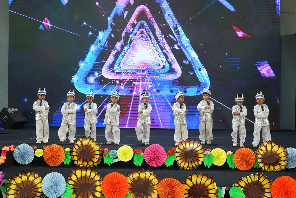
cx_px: 148
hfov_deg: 48.5
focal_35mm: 40
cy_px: 99
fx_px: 329
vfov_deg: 33.4
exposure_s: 1/160
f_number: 4.5
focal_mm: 27
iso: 3200
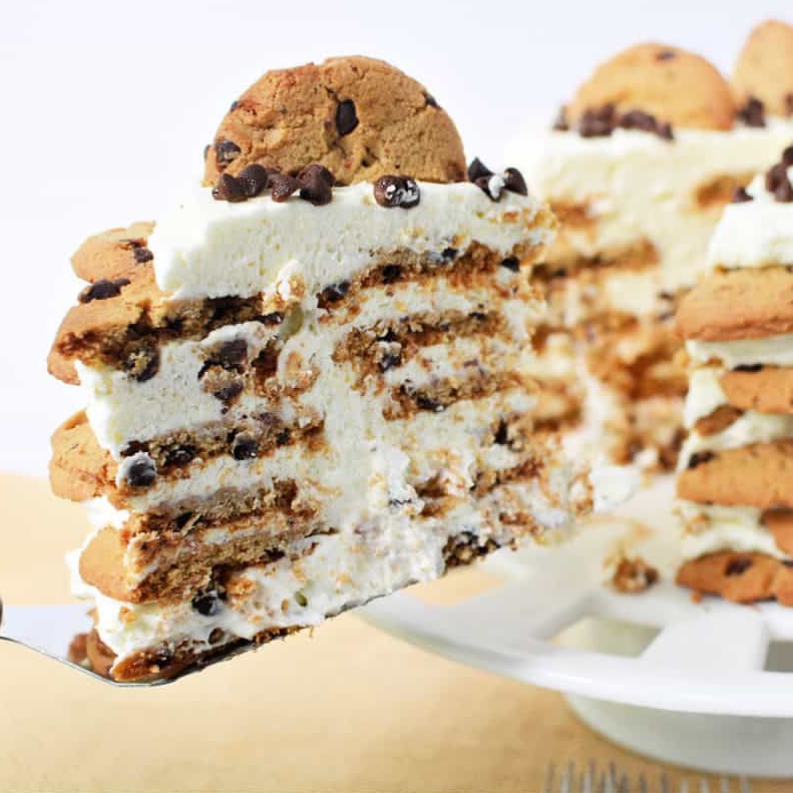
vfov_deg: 25.5
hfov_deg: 25.2
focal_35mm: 68
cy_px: 396
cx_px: 576
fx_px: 1753
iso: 400
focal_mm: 35
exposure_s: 1/80
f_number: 4.5
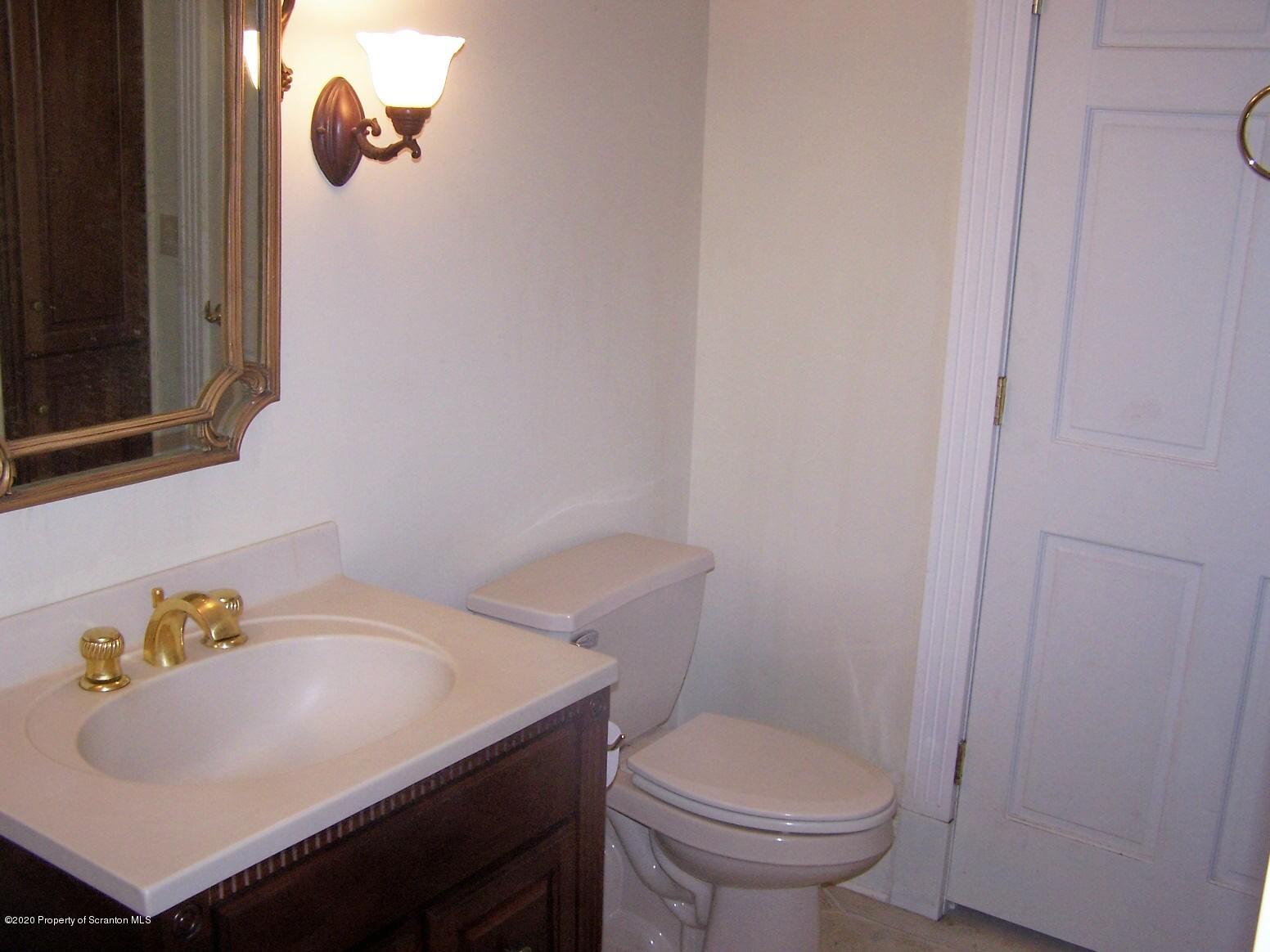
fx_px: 1394
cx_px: 635
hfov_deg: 49.0
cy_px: 476
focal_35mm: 38
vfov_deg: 37.7
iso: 140
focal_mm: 6.3
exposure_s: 1/60
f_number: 2.8
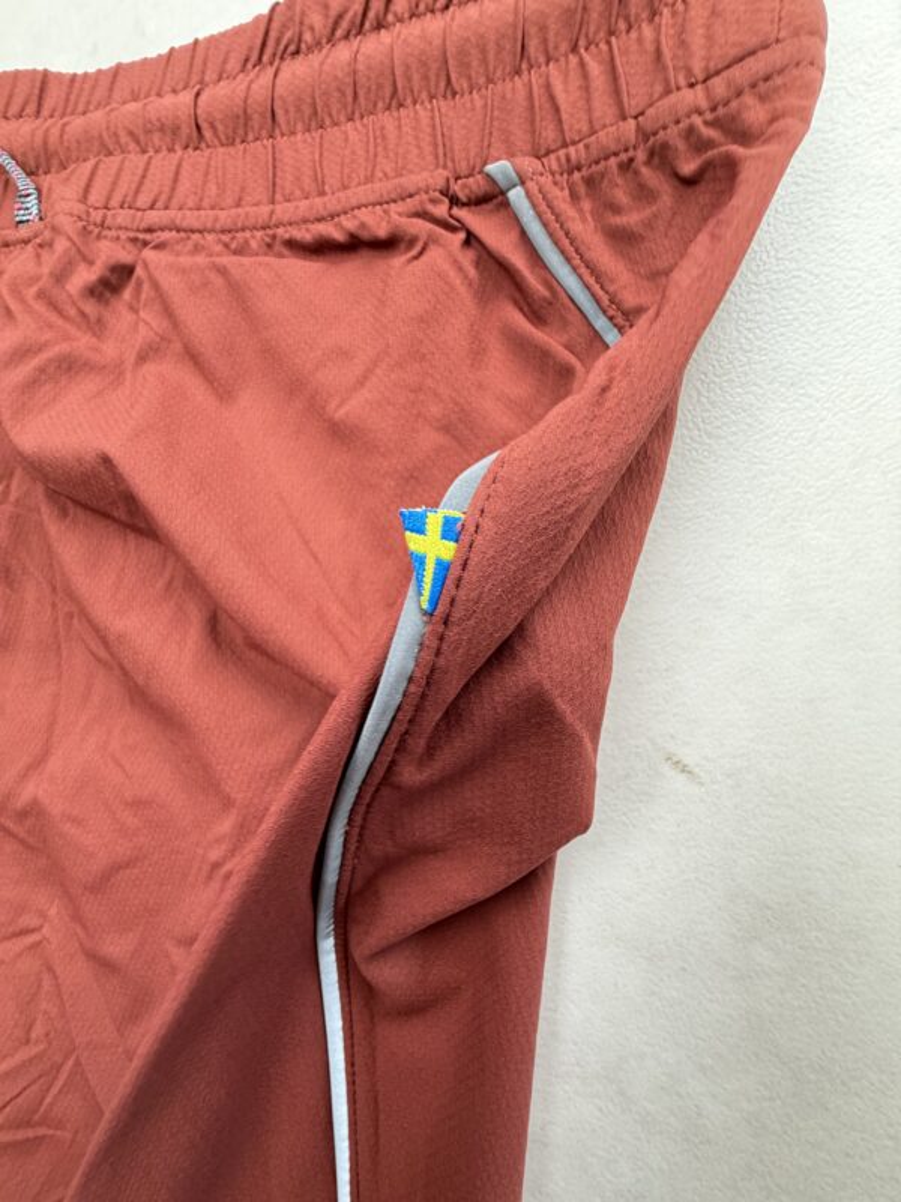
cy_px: 601
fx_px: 486
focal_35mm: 14
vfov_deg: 102.1
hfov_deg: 85.7
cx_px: 450
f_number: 2.2
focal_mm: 2.22
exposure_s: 1/50
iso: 200
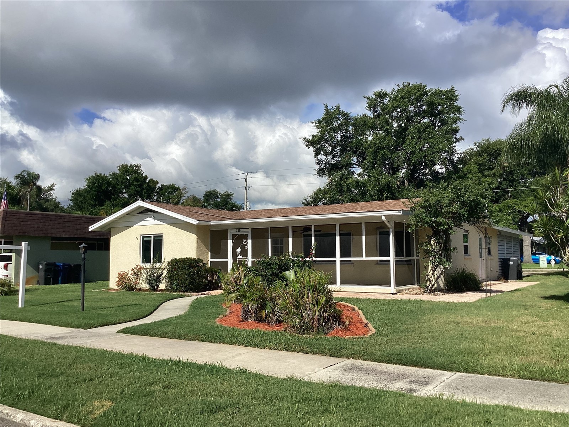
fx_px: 510
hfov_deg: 58.4
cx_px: 284
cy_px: 214
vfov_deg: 45.4
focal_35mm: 31
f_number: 2.4
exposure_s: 1/2203
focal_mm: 3.3
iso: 25
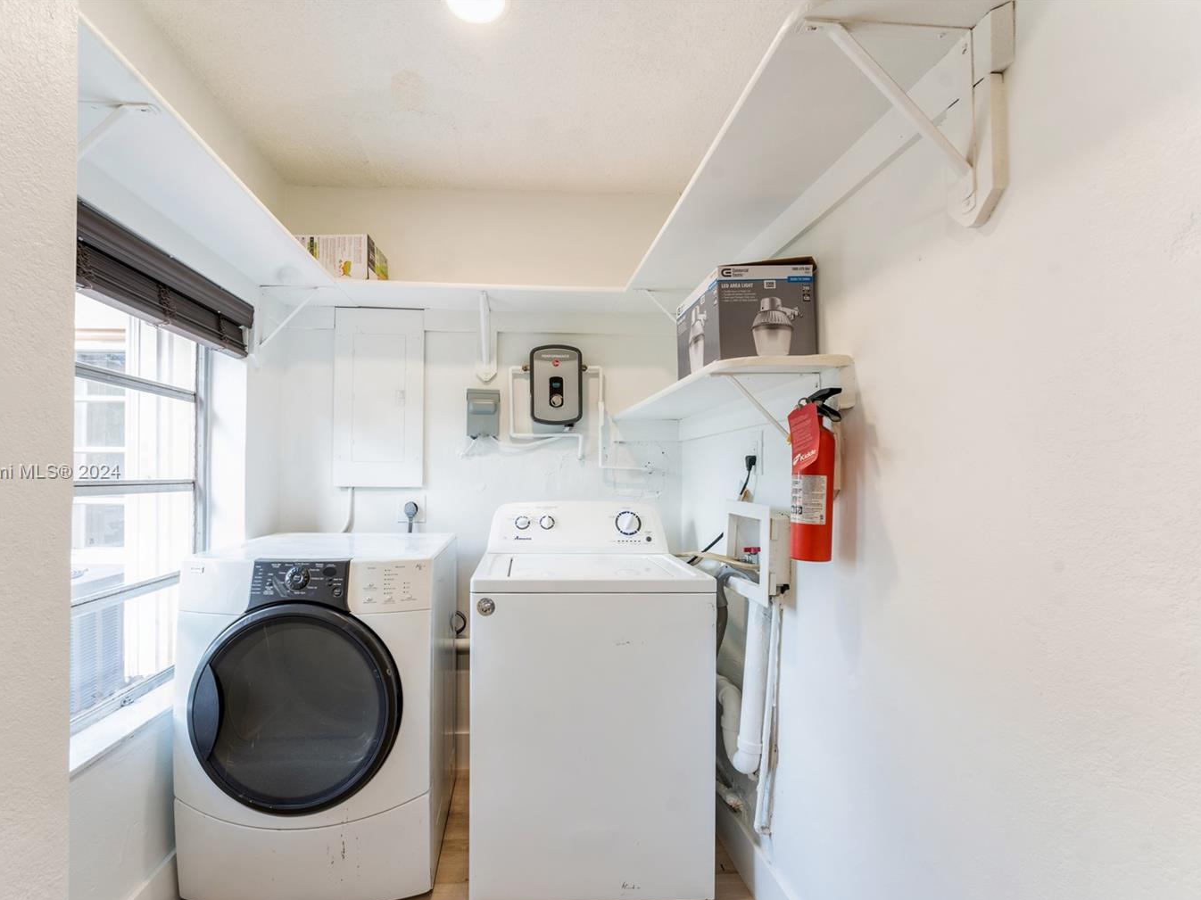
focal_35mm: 17
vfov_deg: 75.3
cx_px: 548
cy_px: 473
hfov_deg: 91.5
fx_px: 583
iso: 250
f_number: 9
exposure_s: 1/6
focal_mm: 14.7
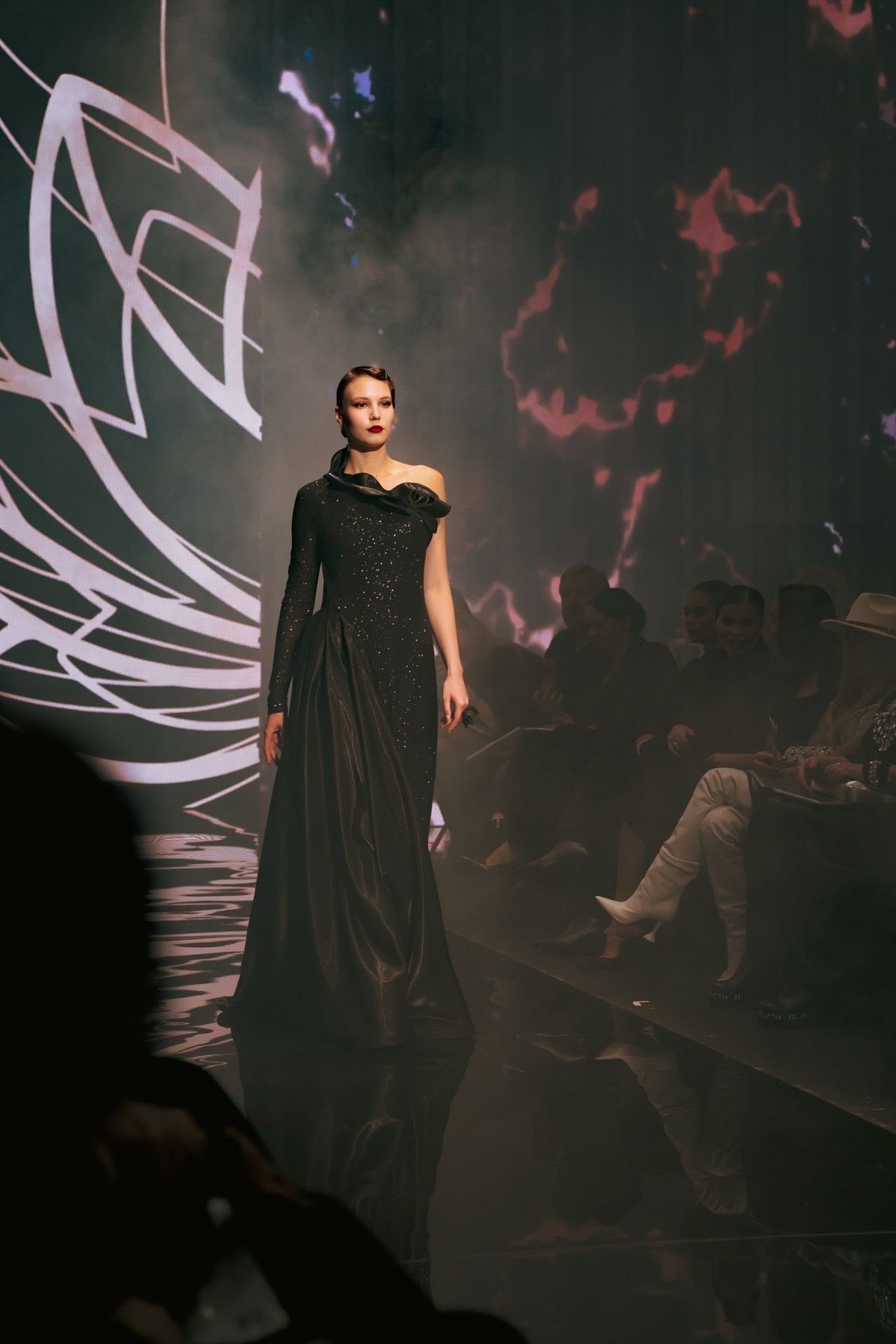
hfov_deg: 19.2
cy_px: 672
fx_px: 2650
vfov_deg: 28.5
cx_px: 448
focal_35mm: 71
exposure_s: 1/200
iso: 1600
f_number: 3.5
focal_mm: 71
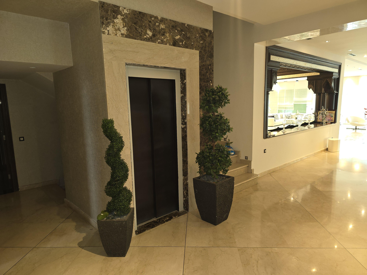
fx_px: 244
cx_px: 184
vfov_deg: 58.9
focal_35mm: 23
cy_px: 138
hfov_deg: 73.9
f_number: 1.7
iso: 125
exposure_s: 1/14
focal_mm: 6.3
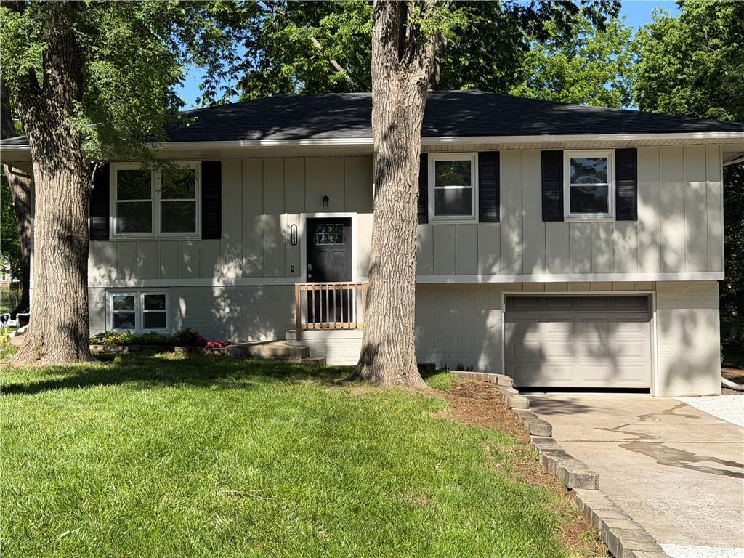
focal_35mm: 48
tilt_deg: +1.8
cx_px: 372
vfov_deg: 30.3
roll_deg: +1.0
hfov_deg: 39.7
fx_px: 1032
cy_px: 279
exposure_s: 1/2415
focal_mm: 6.76
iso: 64
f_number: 1.78
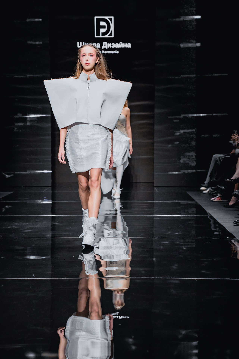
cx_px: 120
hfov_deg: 18.2
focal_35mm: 75
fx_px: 747
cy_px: 180
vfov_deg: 27.0
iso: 3200
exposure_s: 1/250
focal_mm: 75
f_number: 4
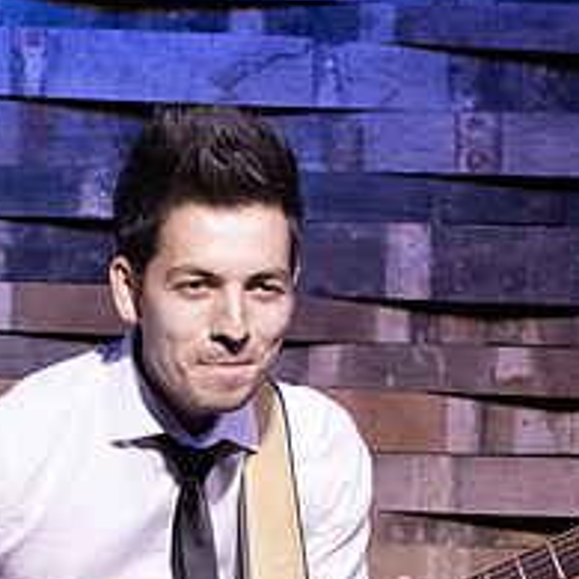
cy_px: 533
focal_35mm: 509
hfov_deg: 3.4
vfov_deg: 3.4
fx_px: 9632
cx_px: 243
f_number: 6.3
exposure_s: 1/125
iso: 6400
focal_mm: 201
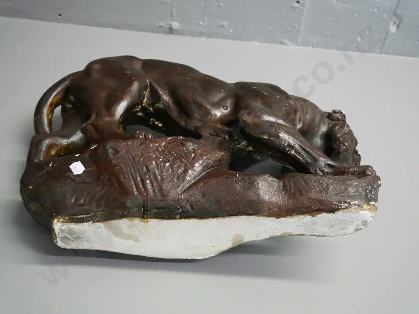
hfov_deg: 46.8
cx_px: 210
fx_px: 484
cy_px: 157
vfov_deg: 36.0
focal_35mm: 40
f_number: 4.5
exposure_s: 1/160
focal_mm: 20
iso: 3200
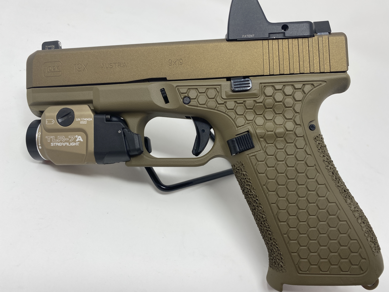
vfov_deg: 53.1
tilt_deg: -42.9
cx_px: 194
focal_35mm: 26
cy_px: 146
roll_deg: -24.4
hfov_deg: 67.3
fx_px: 292
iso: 32
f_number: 1.8
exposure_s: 1/136
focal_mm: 4.25
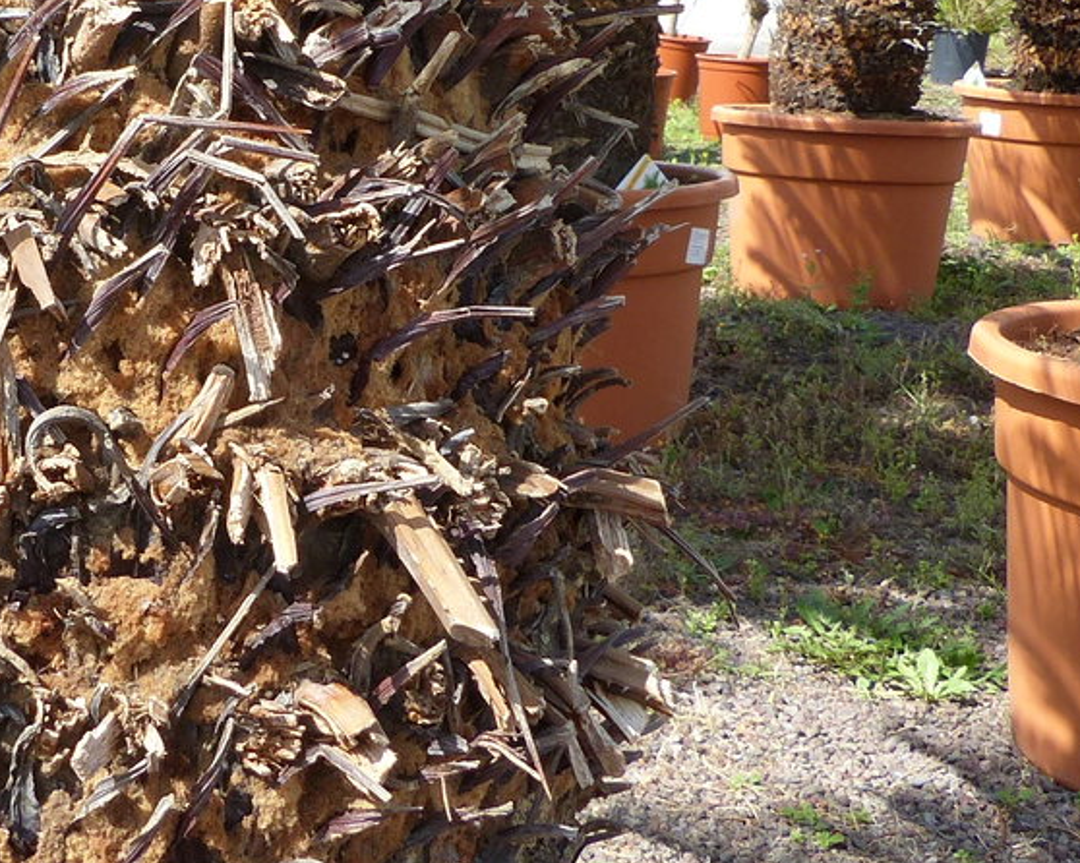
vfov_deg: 21.8
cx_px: 211
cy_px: 312
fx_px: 2237
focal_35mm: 70
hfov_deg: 26.6
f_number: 4
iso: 100
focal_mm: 4.5
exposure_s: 1/320
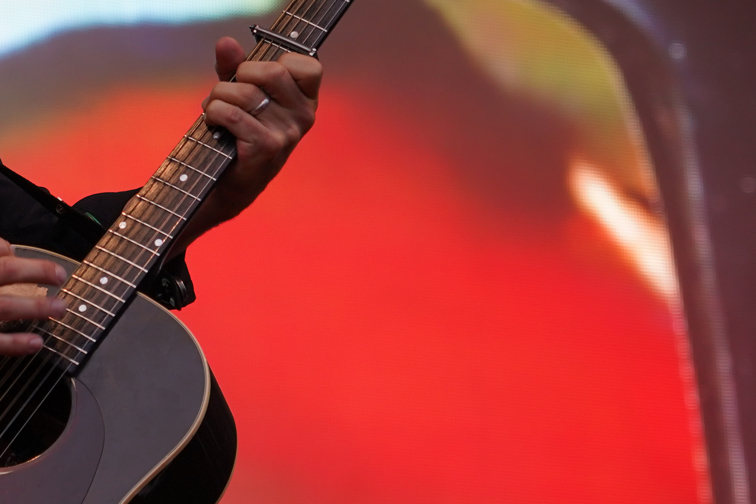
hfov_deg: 7.0
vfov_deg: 4.7
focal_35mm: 292
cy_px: 226
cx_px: -131
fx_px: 6131
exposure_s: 1/160
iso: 640
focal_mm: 105
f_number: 4
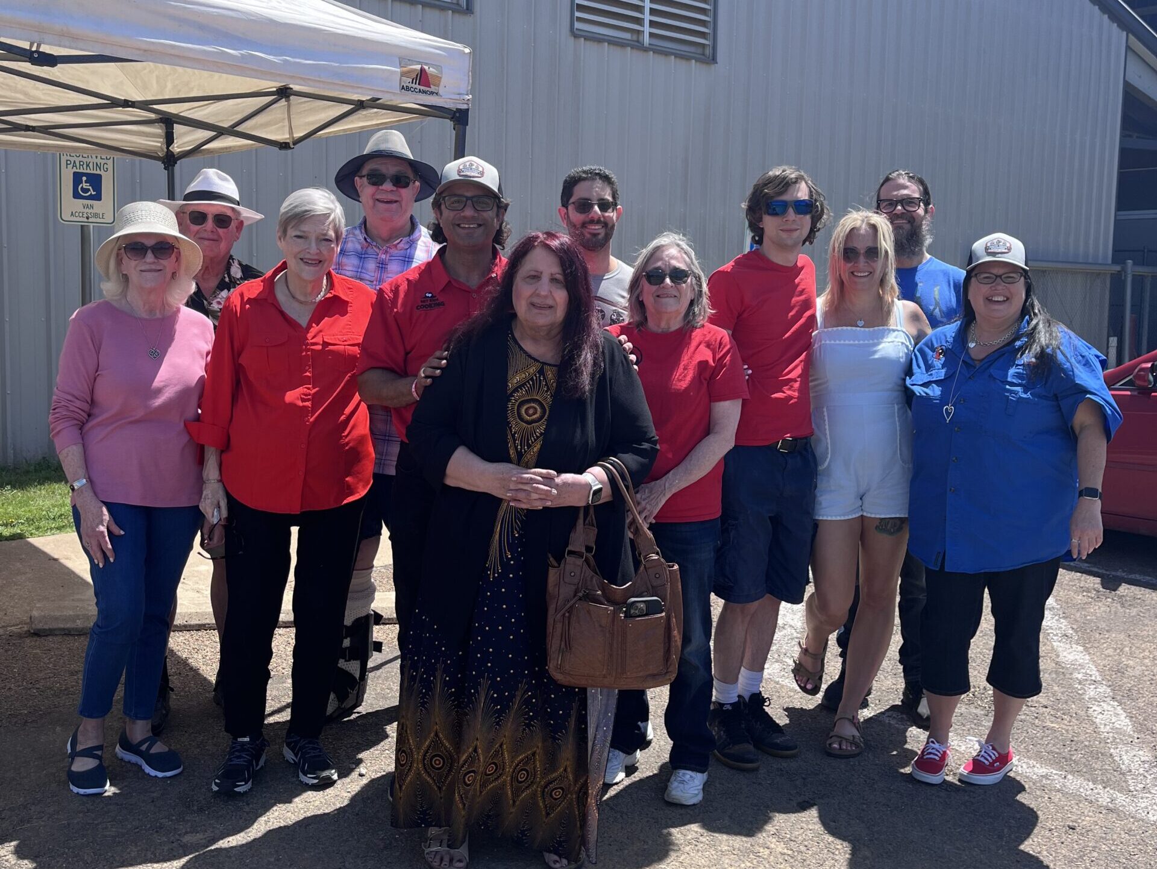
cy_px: 434
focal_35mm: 26
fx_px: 869
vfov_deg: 53.1
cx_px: 578
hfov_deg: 67.3
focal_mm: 5.1
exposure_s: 1/1695
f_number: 1.6
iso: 50
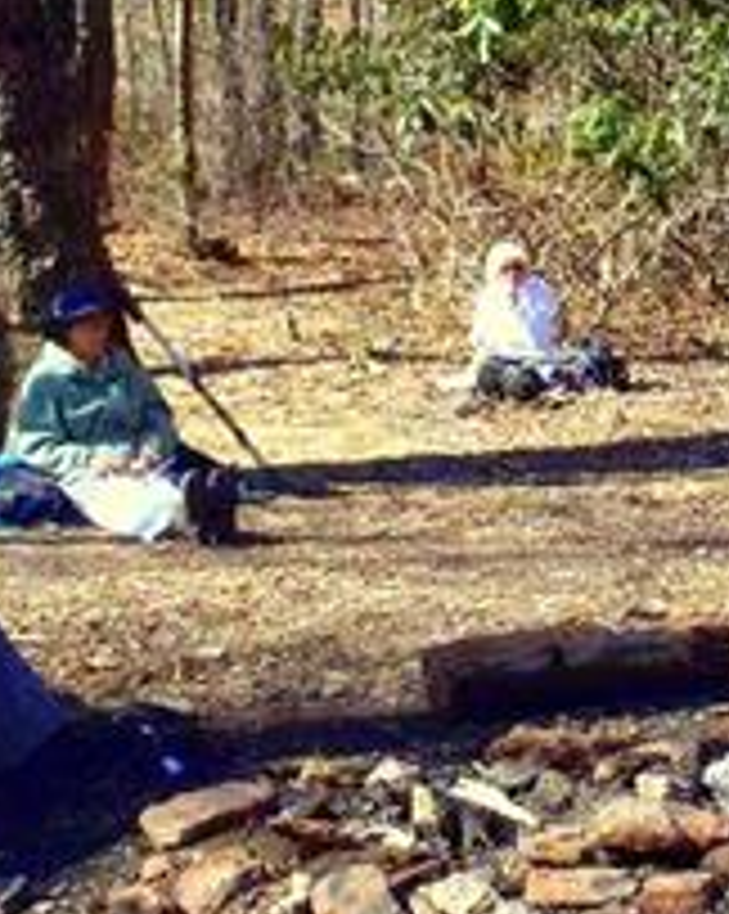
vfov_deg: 21.0
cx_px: 911
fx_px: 2458
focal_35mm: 91
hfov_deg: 16.1
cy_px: 297
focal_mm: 5
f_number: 10
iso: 400
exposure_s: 1/125
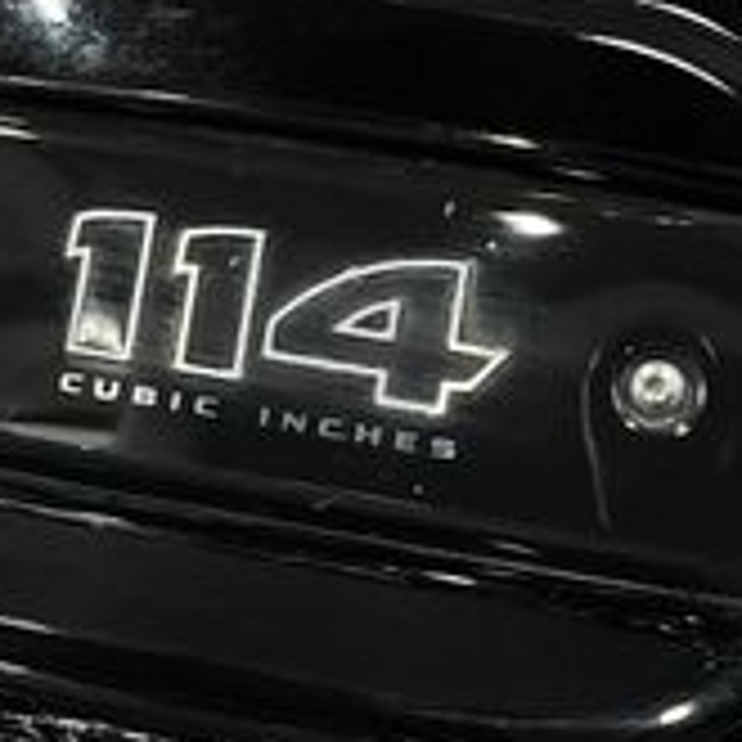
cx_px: 333
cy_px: 225
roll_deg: -5.3
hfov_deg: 19.5
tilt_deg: -11.8
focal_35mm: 89
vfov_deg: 19.4
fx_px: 2158
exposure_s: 1/25
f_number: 1.6
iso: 800
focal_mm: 5.1
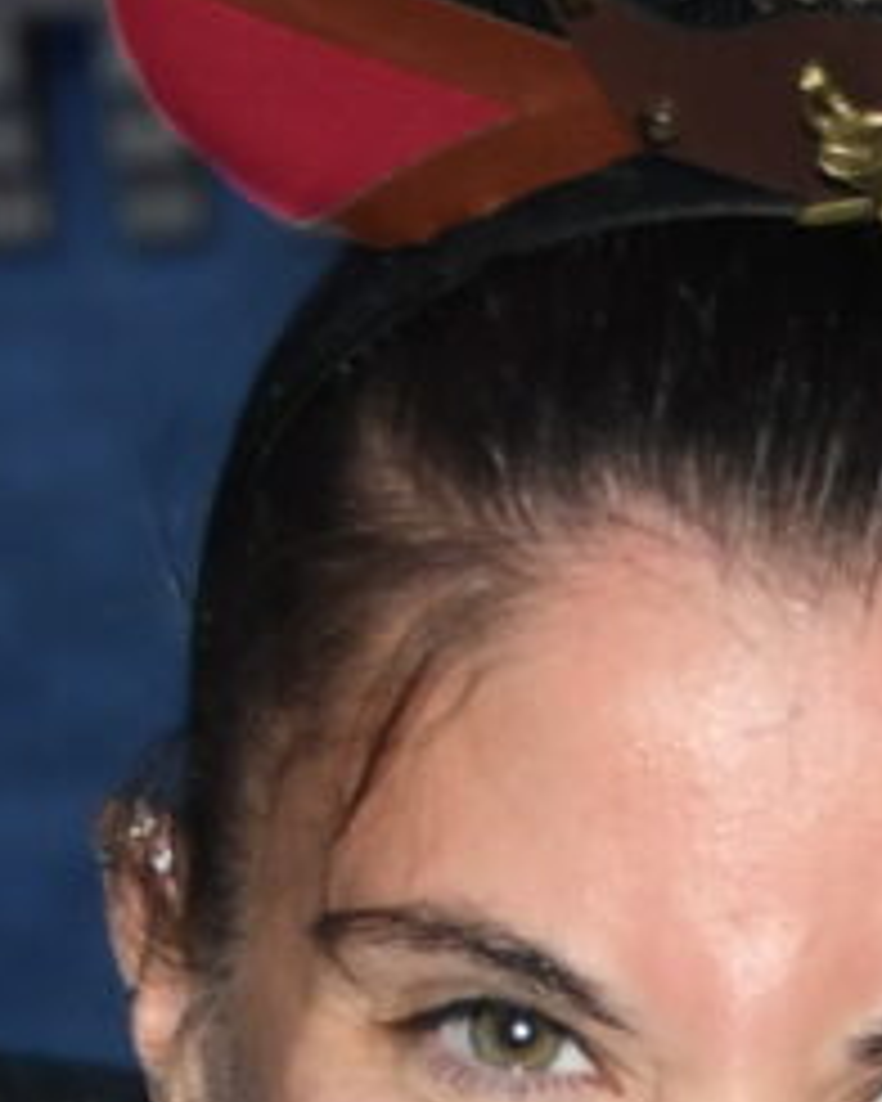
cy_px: 1631
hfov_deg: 2.5
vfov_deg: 3.1
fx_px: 20198
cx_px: 1472
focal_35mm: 619
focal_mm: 42
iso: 400
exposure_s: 1/60
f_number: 5.6
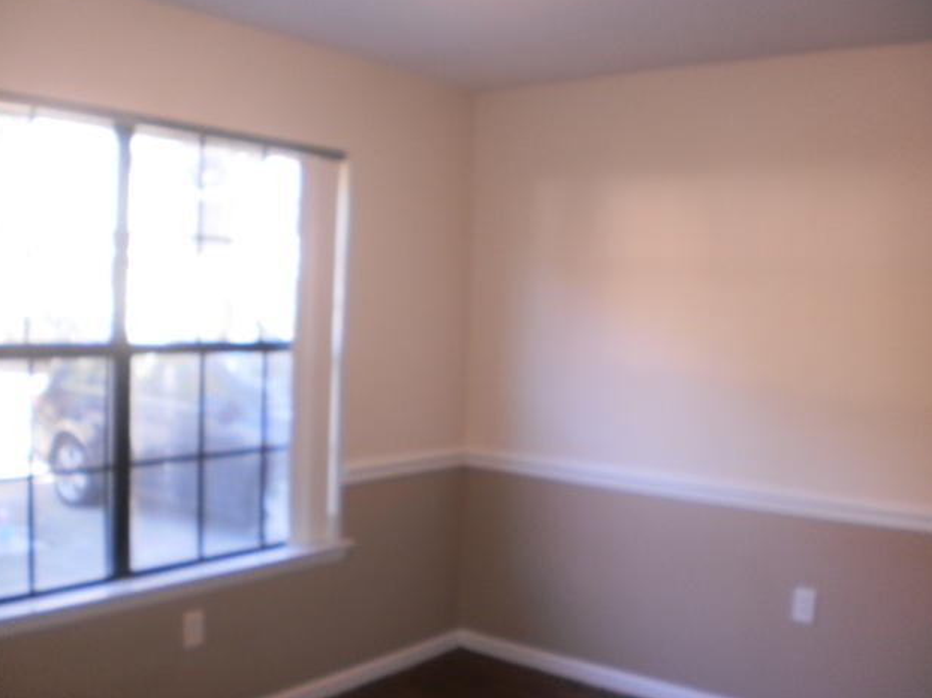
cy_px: 341
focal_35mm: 37
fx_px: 996
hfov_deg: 50.1
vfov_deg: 38.7
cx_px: 470
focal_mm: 6.3
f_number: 3.1
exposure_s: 1/30
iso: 125
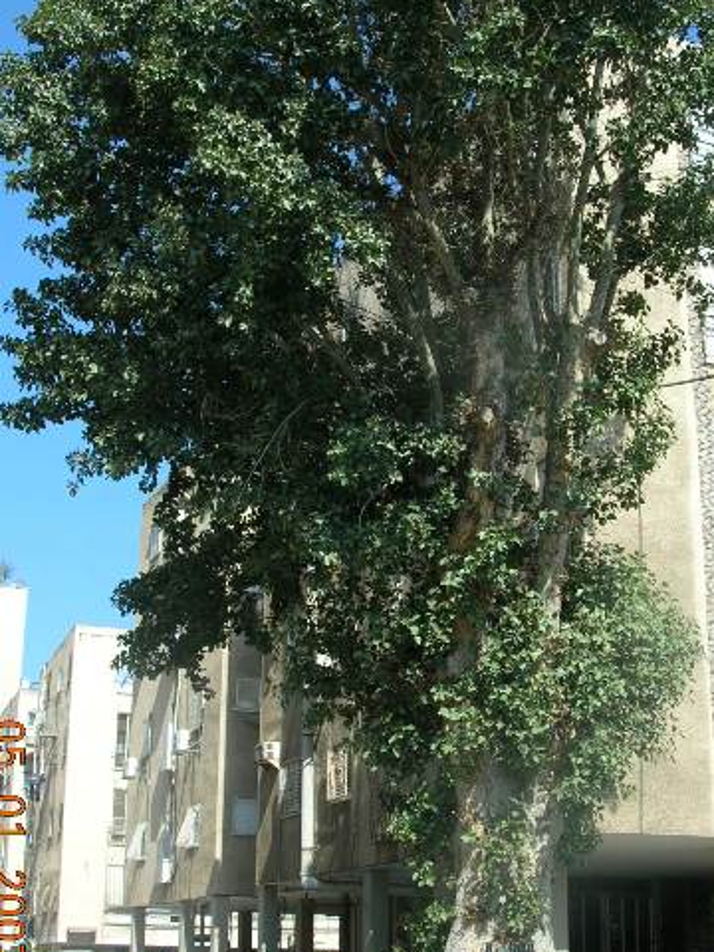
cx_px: 401
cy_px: 529
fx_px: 1375
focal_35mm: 50
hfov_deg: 29.1
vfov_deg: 38.1
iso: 50
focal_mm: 6
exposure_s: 1/405
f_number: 3.7
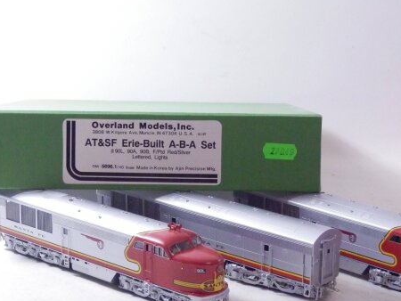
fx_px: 1020
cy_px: 177
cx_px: 220
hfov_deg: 22.2
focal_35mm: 88
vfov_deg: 16.8
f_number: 4.4
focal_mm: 11.9
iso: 1250
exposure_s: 1/160
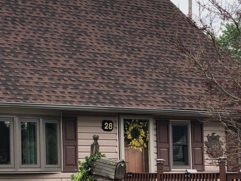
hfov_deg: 14.9
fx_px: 905
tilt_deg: +4.3
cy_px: 100
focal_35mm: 130
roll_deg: +0.6
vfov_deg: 11.4
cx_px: -1
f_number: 2.8
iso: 20
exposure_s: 1/160
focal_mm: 6.6
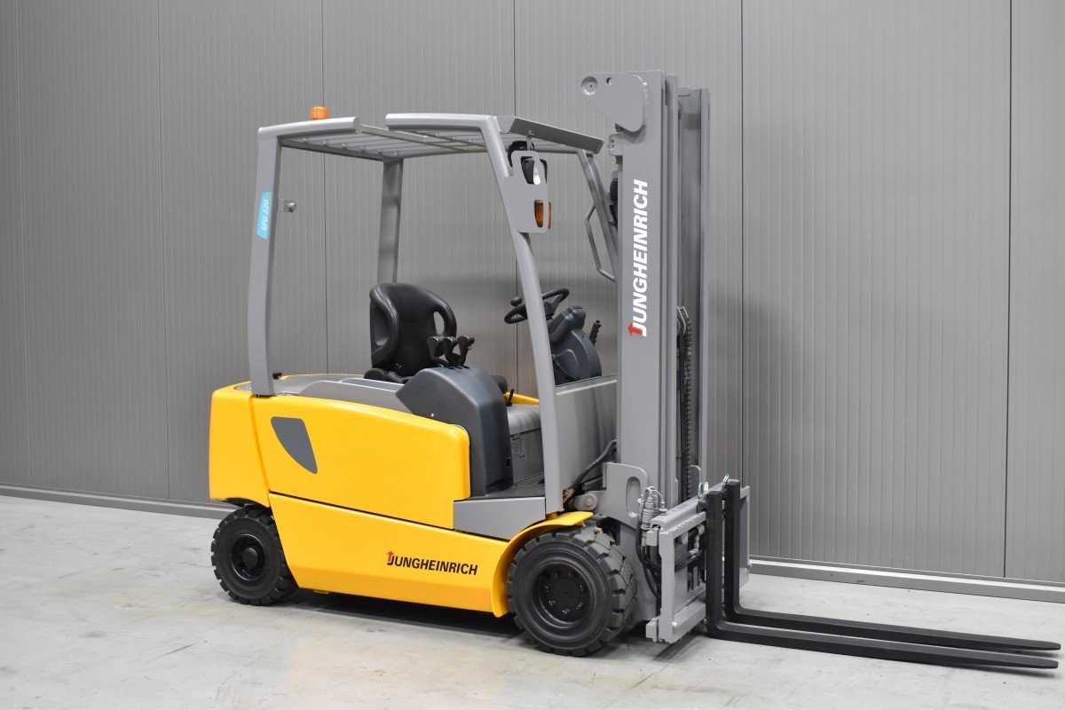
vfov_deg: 33.0
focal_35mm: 40
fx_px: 1198
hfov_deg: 47.9
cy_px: 355
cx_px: 532
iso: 1600
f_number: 5
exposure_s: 1/40
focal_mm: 27
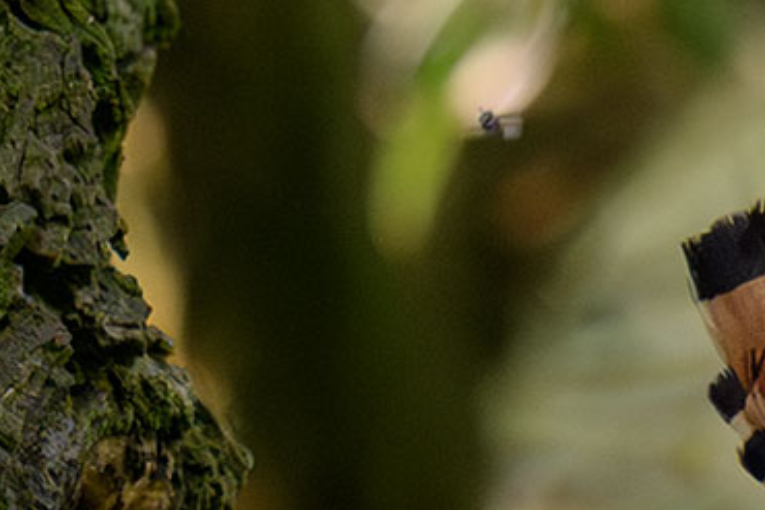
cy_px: 991
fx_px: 31971
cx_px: 717
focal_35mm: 1504
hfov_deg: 1.4
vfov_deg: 0.9
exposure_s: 1/2500
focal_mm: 290
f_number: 6
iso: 1250
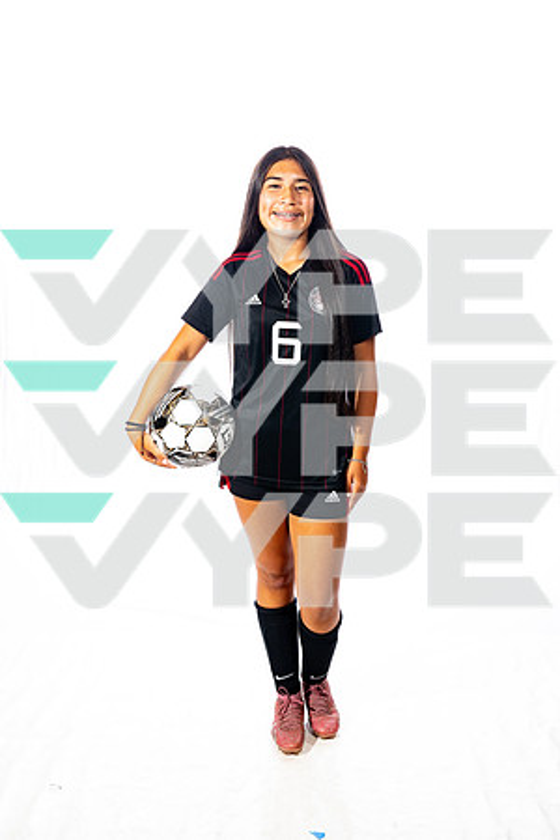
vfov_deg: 42.7
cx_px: 280
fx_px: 1073
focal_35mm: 46
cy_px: 420
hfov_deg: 29.2
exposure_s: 1/250
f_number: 8
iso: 800
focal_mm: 46
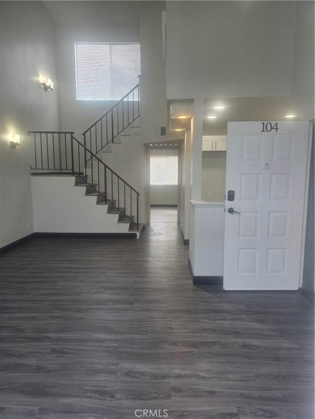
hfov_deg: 58.9
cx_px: 158
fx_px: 279
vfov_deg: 73.9
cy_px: 210
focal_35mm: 23
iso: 50
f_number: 1.7
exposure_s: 1/120
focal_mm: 6.3
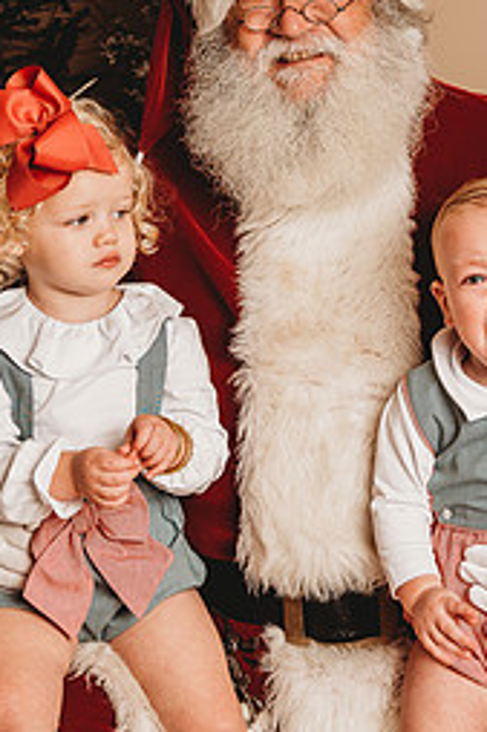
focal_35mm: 105
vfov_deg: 19.4
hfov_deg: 13.0
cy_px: 255
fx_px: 2133
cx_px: 314
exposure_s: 1/160
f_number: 4
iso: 100
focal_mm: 46
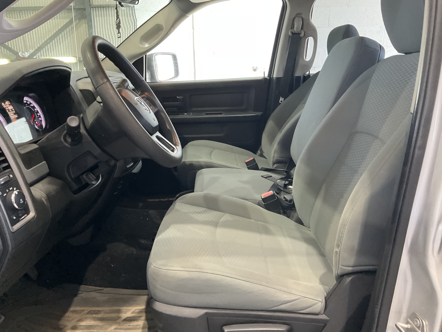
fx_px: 370
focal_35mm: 29
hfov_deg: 61.7
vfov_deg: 48.2
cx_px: 221
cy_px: 166
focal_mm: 3
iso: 200
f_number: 1.8
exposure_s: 1/60
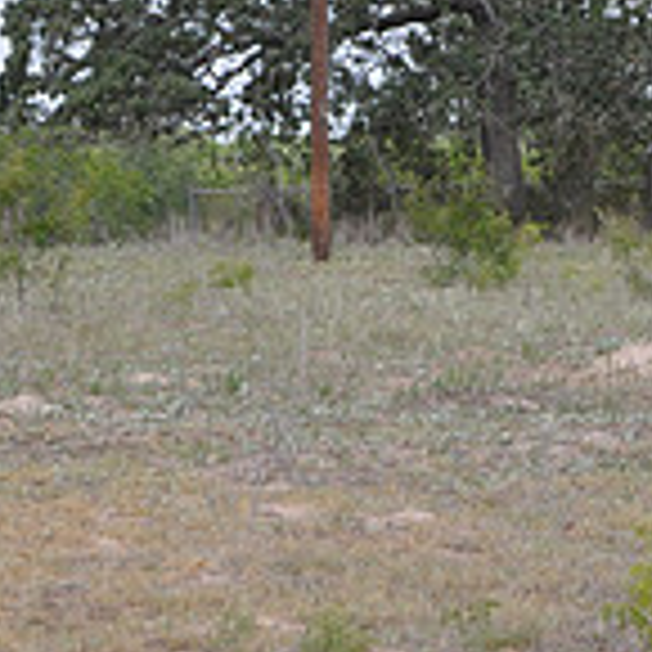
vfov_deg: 5.5
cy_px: -7
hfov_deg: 5.5
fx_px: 6734
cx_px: 603
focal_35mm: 316
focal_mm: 62
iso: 200
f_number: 11
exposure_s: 1/200
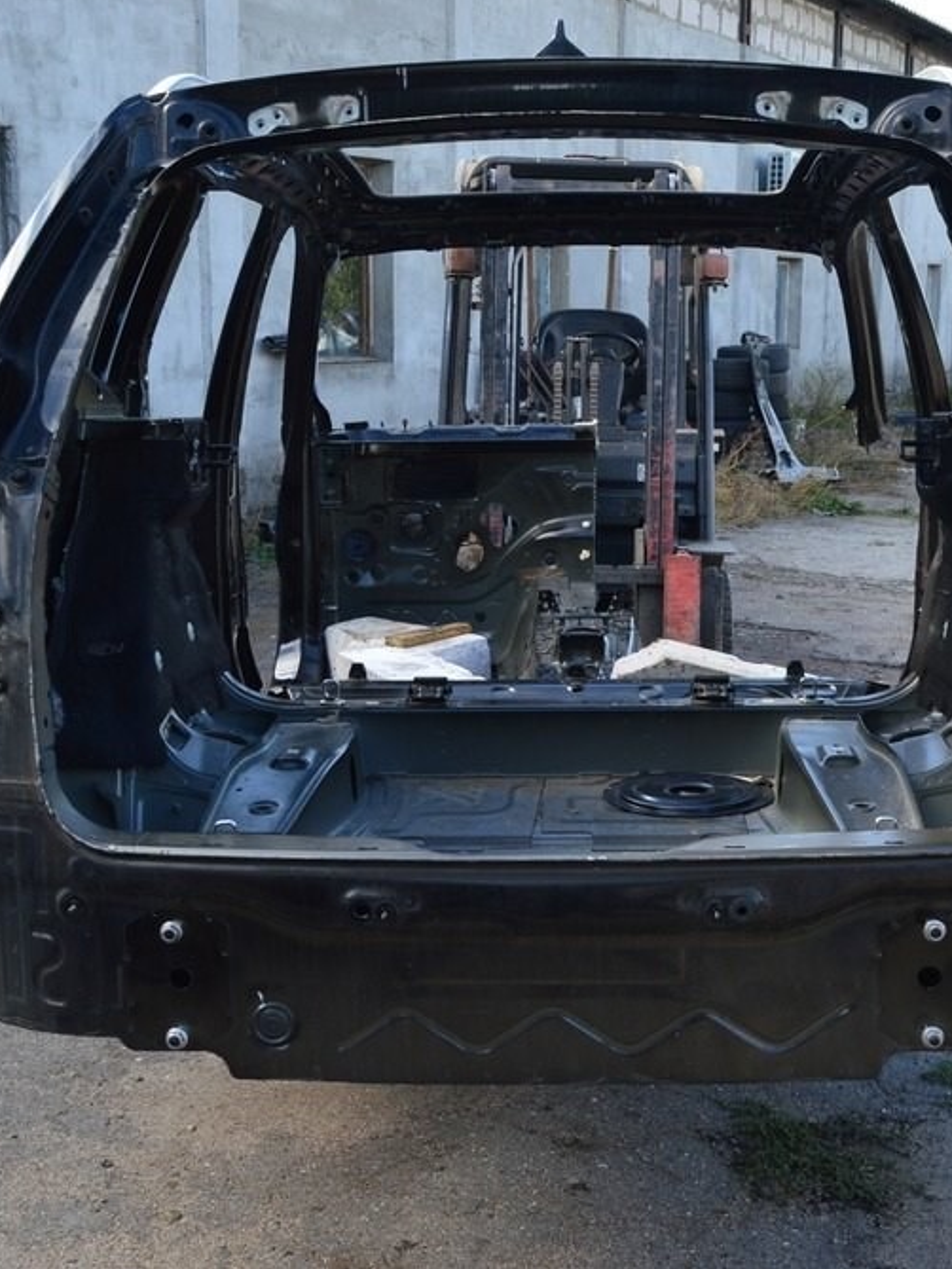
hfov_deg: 28.7
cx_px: 533
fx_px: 1860
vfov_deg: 37.7
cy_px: 631
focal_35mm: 51
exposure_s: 1/125
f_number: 9
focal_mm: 23
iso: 400
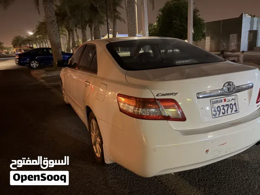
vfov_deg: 53.1
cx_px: 130
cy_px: 98
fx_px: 195
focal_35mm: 26
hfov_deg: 67.3
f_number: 1.6
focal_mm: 5.96
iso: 640
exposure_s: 1/10
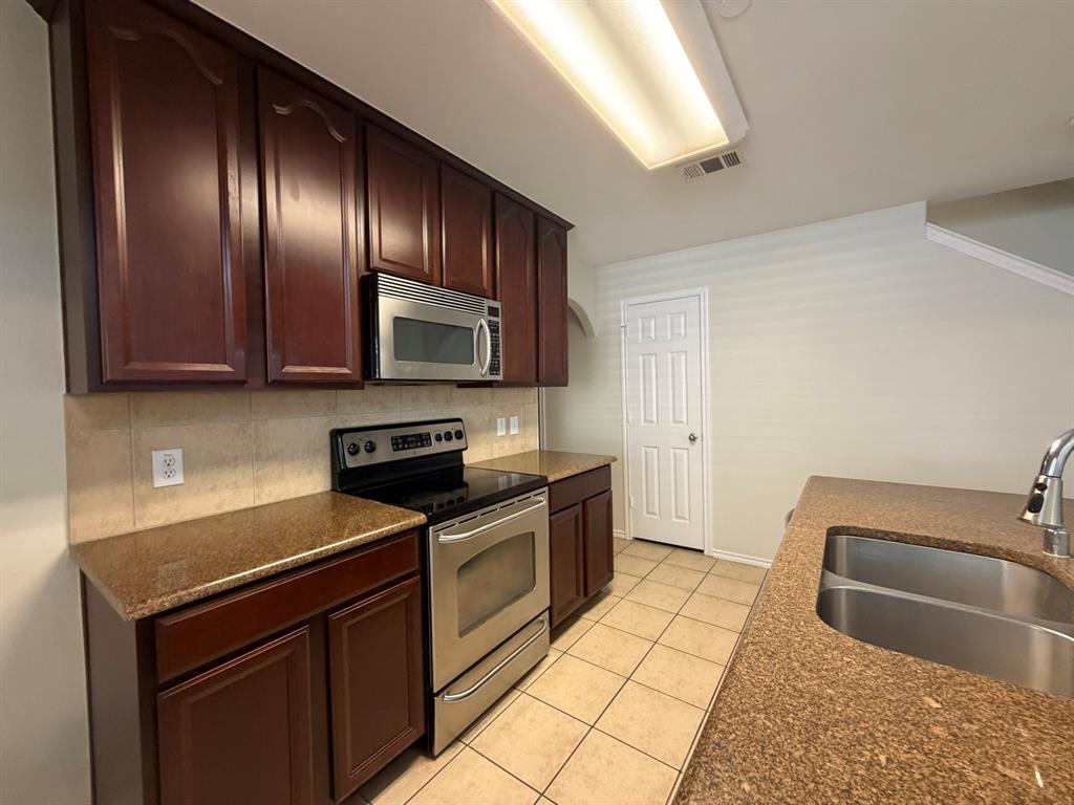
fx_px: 434
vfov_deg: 85.7
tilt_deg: -1.1
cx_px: 537
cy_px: 402
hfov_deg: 102.1
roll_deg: +1.8
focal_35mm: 14
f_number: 2.2
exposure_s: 1/60
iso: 400
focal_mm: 2.22
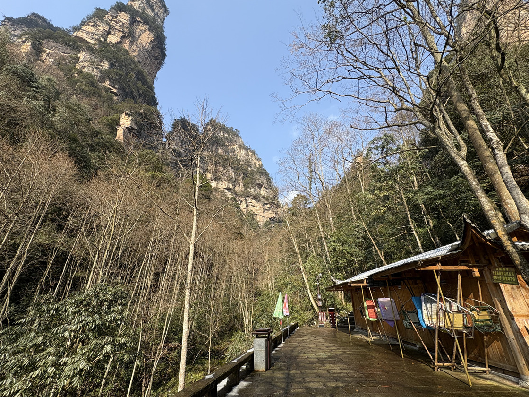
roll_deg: -1.0
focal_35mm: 15
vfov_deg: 81.7
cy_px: 210
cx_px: 269
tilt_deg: +26.0
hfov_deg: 98.2
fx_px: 229
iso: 40
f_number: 2.2
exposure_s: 1/741
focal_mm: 2.22
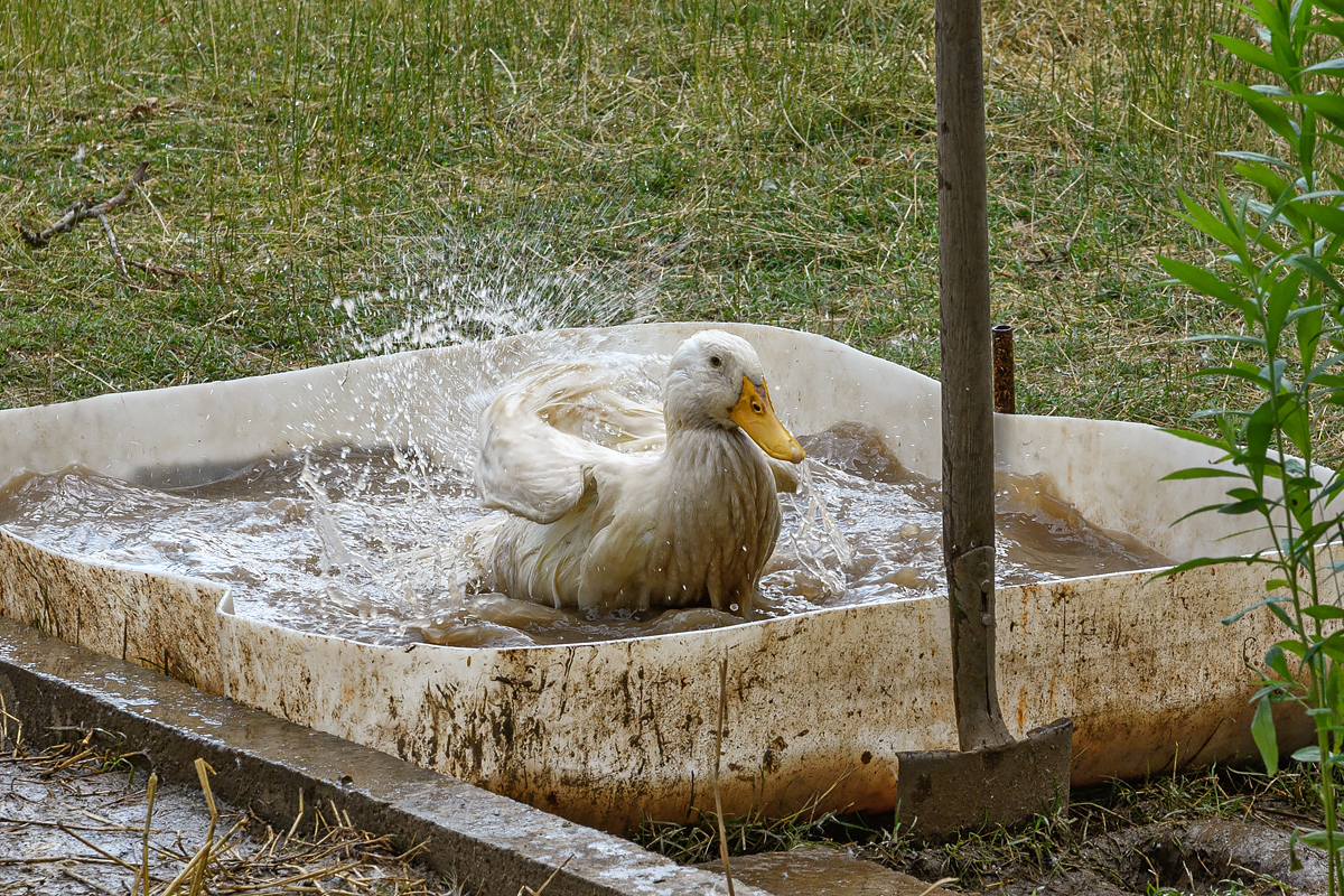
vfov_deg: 13.0
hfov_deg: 19.5
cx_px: 672
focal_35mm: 105
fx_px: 3920
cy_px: 448
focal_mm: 70
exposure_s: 1/500
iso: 280
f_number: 8
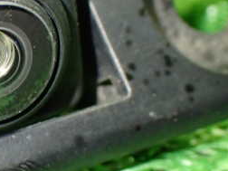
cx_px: -14
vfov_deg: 13.2
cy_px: 87
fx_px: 738
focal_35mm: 112
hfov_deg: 17.1
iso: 800
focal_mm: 8.4
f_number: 3.1
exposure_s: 1/50
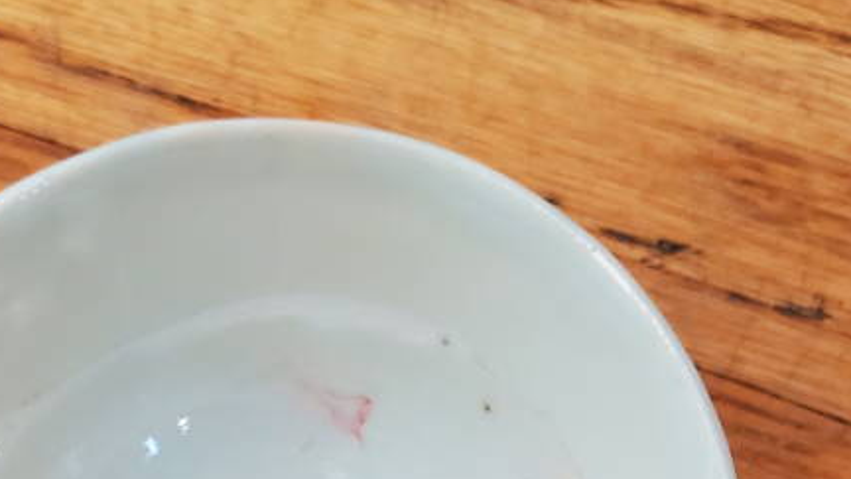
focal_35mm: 59
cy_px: 650
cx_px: 323
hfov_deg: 35.3
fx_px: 1331
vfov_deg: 18.7
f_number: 2.4
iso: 320
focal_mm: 4.3
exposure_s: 1/120
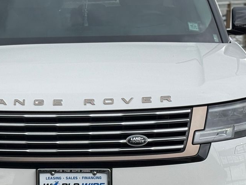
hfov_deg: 16.5
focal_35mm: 119
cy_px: 149
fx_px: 846
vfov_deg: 12.4
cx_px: 65
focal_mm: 6.76
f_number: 1.78
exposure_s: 1/1456
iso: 100
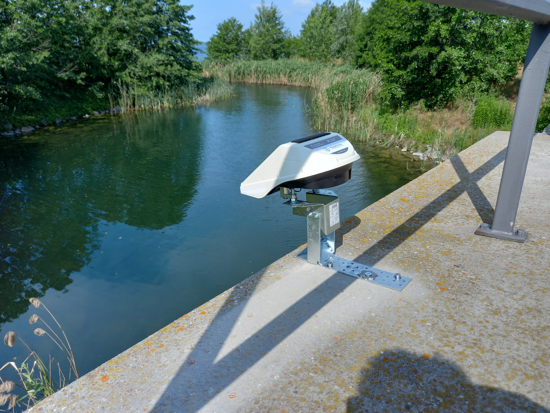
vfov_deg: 54.9
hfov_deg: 69.4
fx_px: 397
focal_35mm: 25
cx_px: 275
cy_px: 206
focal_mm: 4.6
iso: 25
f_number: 2
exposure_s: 1/649
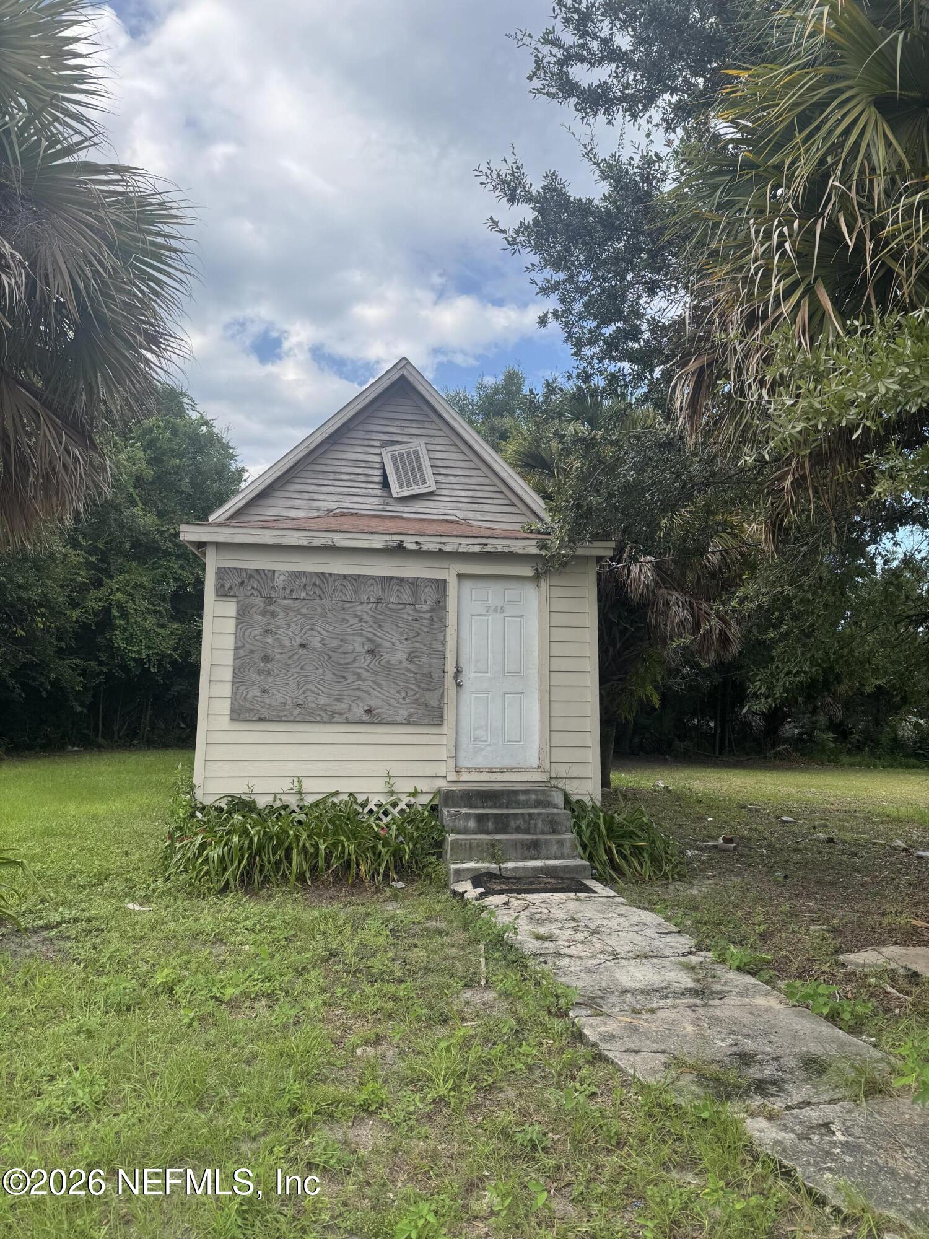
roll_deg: -1.0
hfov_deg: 56.8
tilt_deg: +7.2
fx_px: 859
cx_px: 464
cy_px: 620
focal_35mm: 24
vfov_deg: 71.6
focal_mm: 6.76
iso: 80
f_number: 1.78
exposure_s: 1/1261
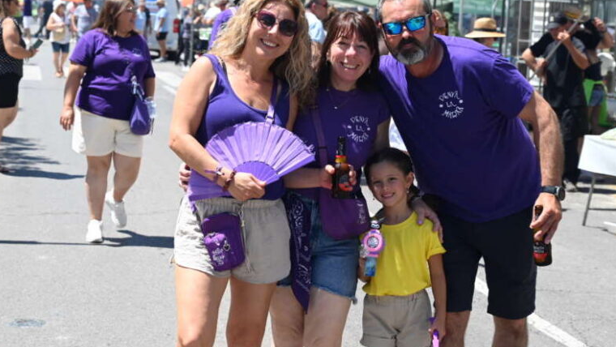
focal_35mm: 79
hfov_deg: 26.8
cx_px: 315
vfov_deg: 15.3
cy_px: 130
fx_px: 1291
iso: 400
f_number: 5
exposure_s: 1/1600
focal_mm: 56
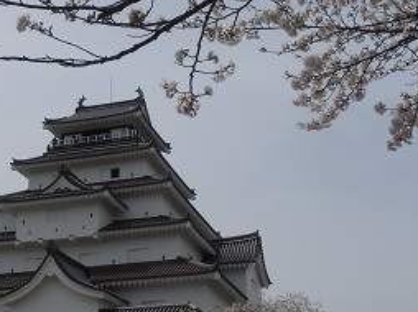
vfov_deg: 25.6
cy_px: 140
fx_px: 688
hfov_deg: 33.7
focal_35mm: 57
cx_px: 166
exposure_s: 1/320
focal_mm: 5.93
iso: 64
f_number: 9.4
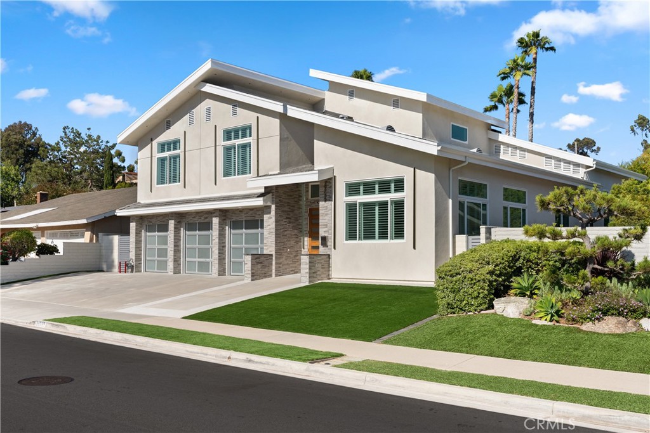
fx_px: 632
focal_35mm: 35
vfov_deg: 37.9
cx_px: 325
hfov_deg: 54.4
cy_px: 216
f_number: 9
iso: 640
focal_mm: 35
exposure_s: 1/640
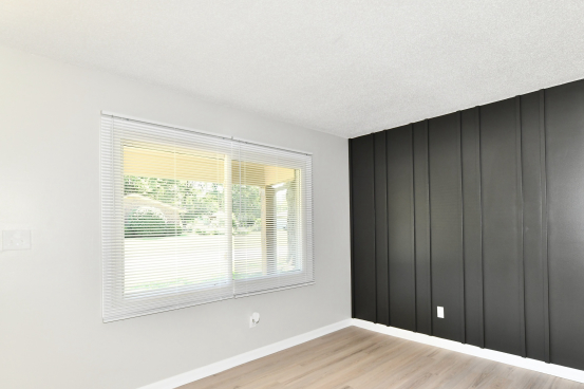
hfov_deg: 85.8
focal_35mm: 19
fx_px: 308
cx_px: 353
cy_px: 231
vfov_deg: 64.0
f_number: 6.3
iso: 640
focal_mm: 14
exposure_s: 1/60
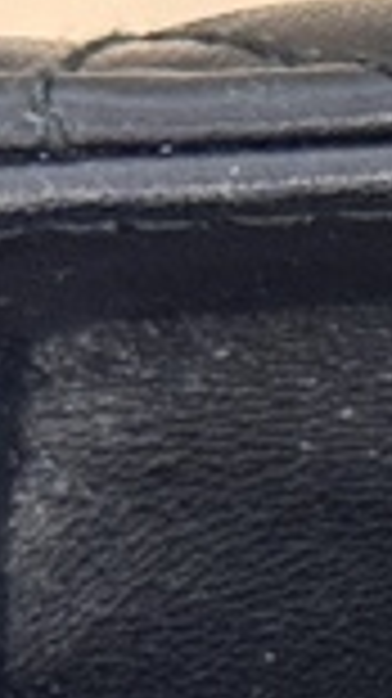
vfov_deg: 6.3
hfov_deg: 3.4
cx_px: 1399
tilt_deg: -81.8
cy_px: 1124
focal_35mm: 340
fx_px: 6293
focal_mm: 6.76
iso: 320
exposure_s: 1/33
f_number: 1.78
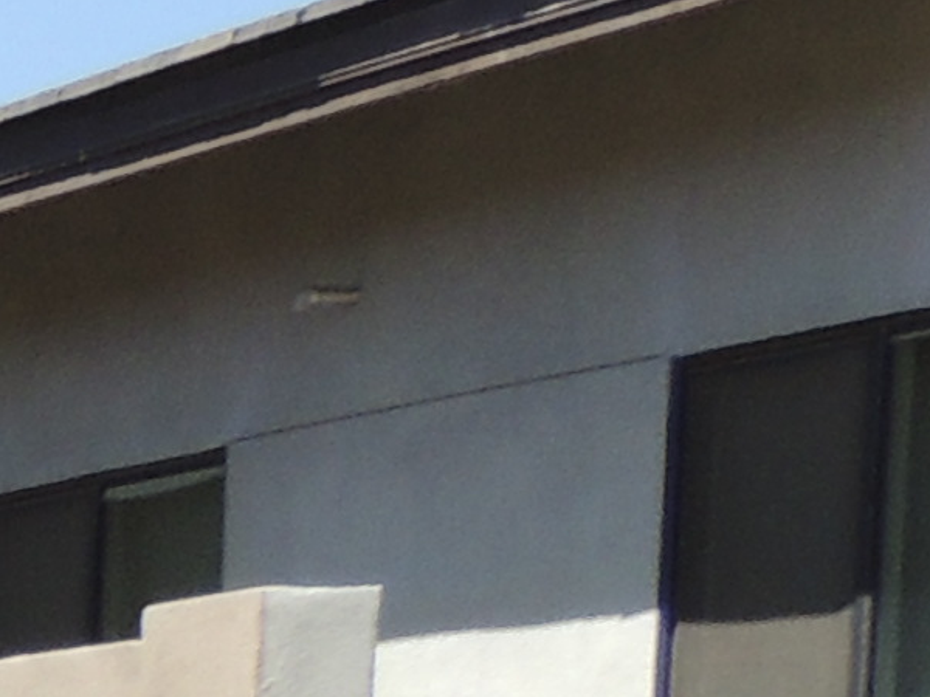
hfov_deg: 6.4
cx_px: -2358
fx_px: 7227
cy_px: 2254
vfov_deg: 5.2
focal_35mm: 269
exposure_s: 1/1000
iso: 100
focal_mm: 6.2
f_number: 3.3
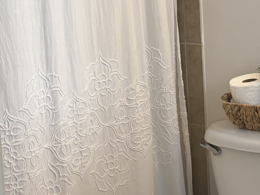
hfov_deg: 21.2
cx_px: 171
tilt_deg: -7.0
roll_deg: +3.0
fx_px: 691
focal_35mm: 92
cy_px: 28
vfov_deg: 15.9
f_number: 1.6
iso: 100
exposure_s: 1/120
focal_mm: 5.96
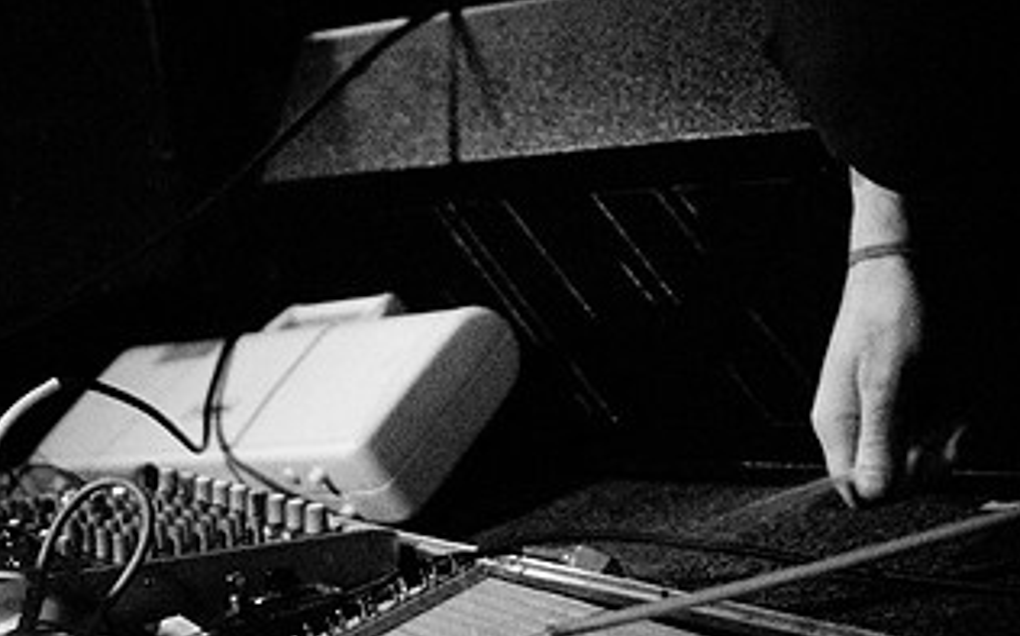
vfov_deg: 15.5
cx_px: 539
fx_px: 2333
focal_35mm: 84
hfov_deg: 24.7
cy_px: 378
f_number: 1.4
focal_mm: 30
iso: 2000
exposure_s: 1/60
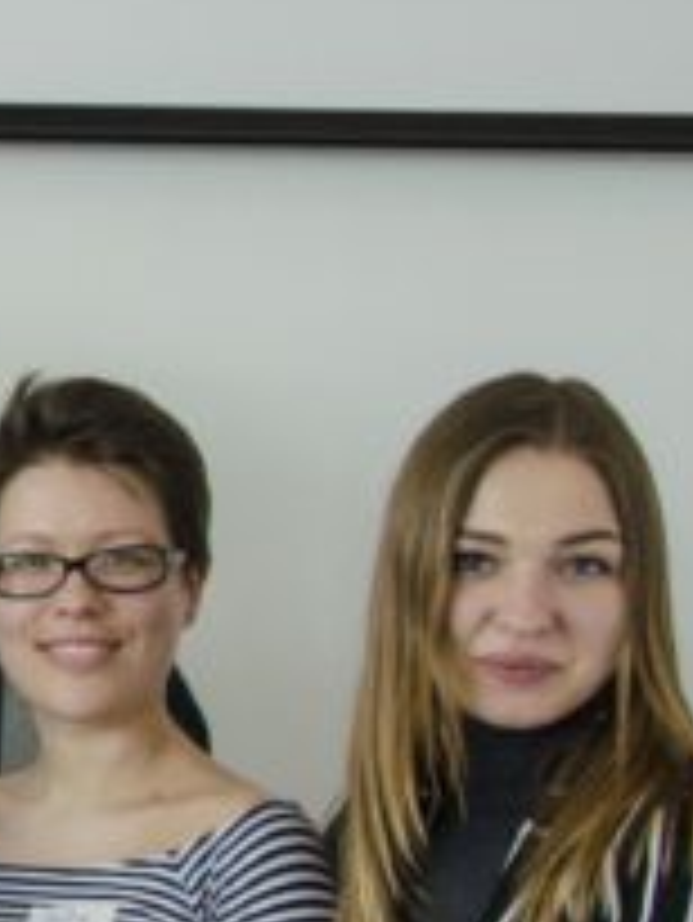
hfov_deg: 7.6
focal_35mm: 179
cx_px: -1152
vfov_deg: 11.0
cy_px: 774
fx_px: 4784
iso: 640
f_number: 4
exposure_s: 1/80
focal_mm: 25
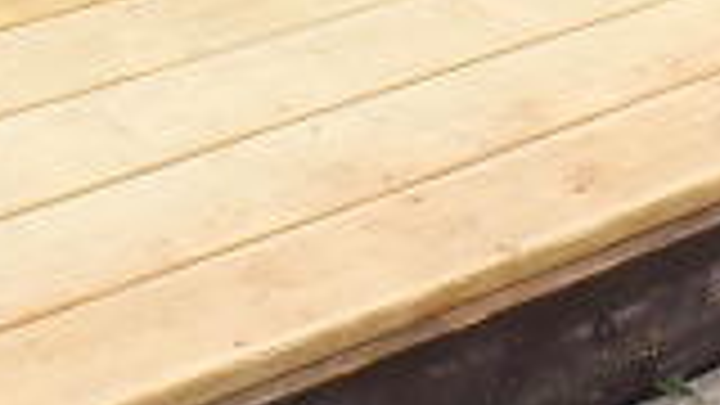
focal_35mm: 160
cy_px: -990
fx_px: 3055
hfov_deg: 13.4
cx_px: 234
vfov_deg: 6.6
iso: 100
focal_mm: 4.1
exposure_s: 1/800
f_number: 3.5
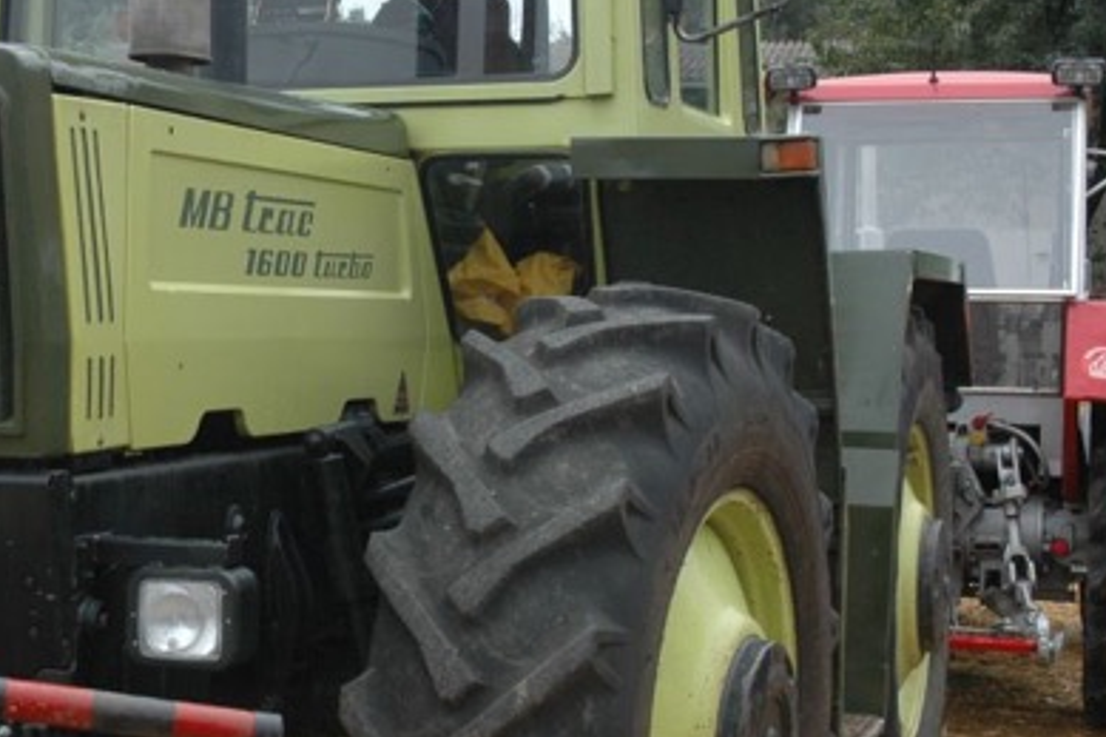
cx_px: 210
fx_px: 2365
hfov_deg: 25.8
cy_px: 359
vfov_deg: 17.7
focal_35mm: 77
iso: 400
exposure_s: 1/125
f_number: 5.6
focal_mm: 25
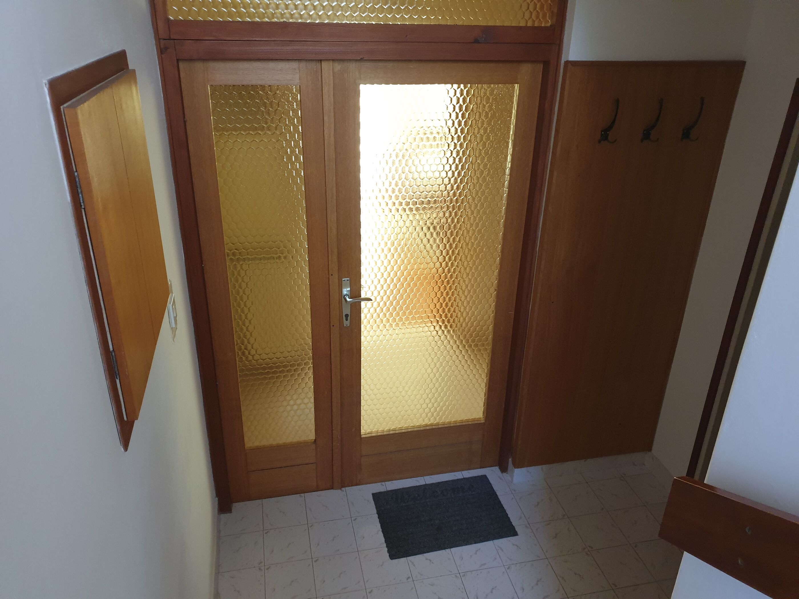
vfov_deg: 53.1
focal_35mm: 26
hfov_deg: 67.3
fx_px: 600
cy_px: 300
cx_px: 400
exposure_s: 1/29
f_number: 1.5
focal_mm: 4.3
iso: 250
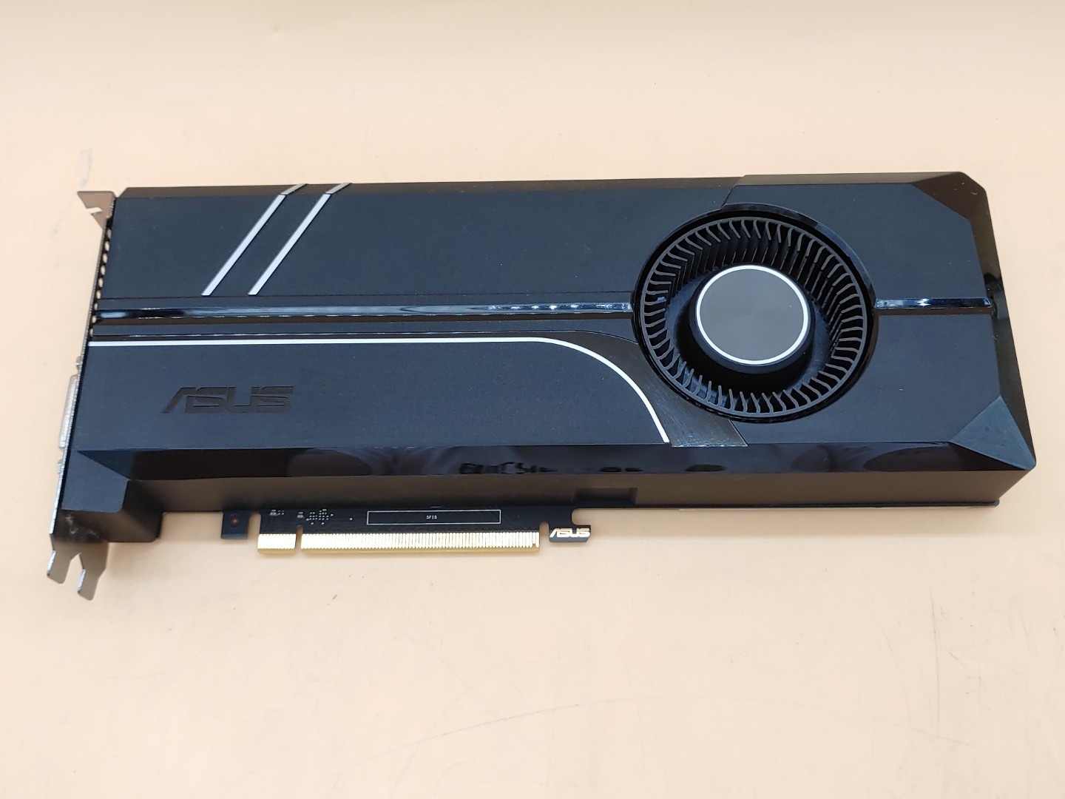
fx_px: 1015
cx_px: 532
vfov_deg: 42.9
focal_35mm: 33
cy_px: 400
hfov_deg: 55.4
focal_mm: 4.36
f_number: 1.8
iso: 50
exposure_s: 1/64
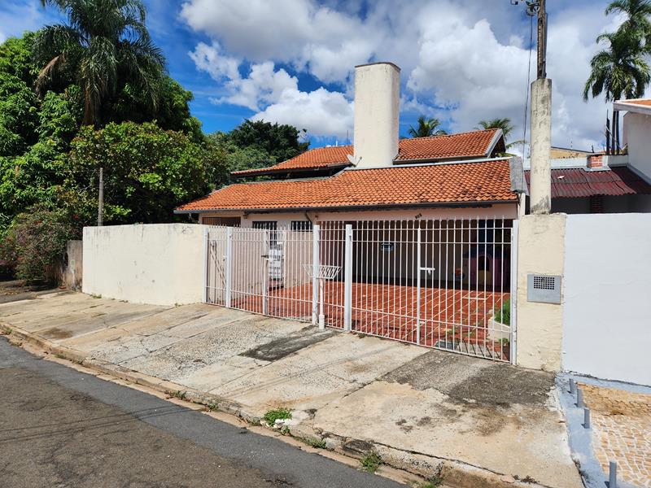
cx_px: 326
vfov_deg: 58.9
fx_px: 433
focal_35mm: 23
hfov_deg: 73.9
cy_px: 244
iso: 20
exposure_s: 1/3559
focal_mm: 5.4
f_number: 1.8
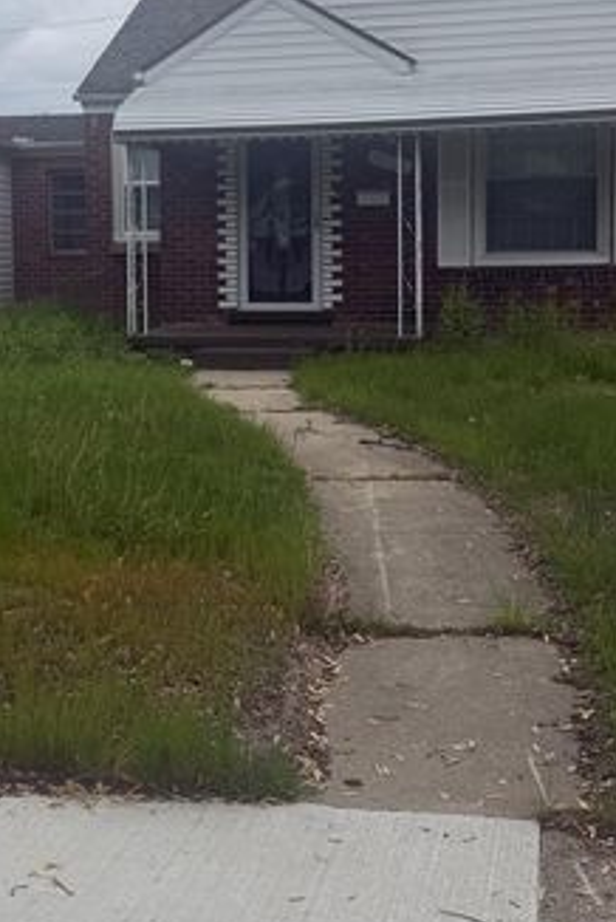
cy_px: 324
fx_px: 1306
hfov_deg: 26.4
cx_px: 198
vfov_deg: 38.5
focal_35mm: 51
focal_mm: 6.76
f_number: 1.78
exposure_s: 1/8130
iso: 80
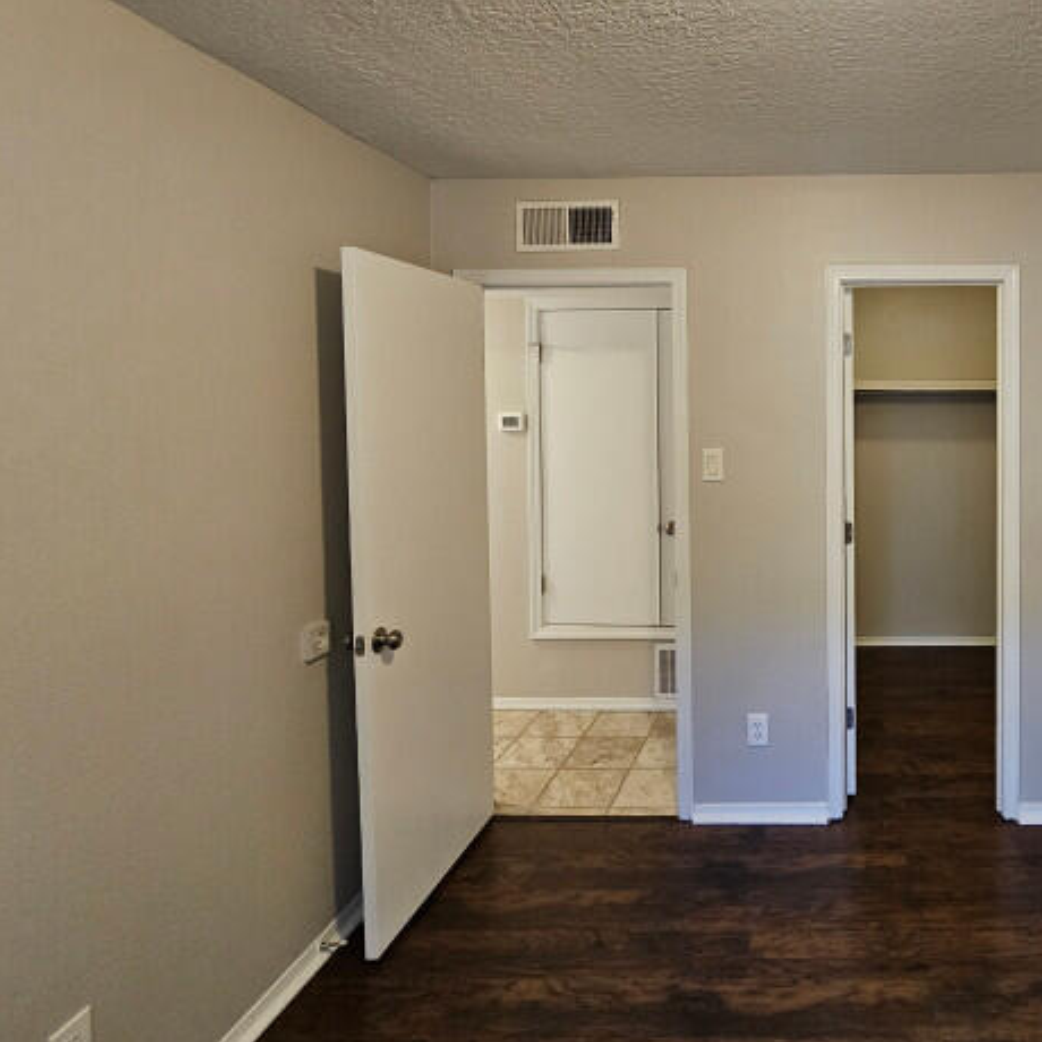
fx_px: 681
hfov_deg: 68.0
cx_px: 829
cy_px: 424
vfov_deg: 74.1
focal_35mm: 20
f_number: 2.2
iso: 320
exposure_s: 1/40
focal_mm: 2.2
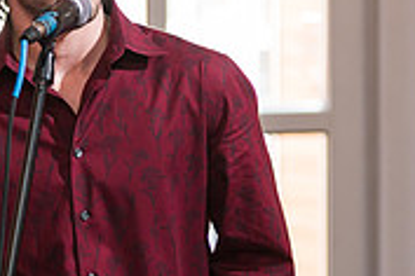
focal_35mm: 282
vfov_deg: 4.9
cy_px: 44
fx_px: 3251
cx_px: 77
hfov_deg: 7.3
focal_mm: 86
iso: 1600
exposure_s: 1/200
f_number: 3.2
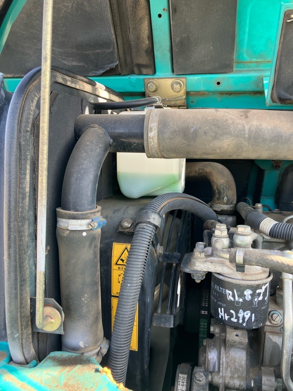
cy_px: 196
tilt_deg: -6.5
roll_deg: -0.3
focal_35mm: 28
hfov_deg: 49.8
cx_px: 146
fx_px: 316
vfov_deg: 63.4
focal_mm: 3.99
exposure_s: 1/121
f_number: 1.8
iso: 40
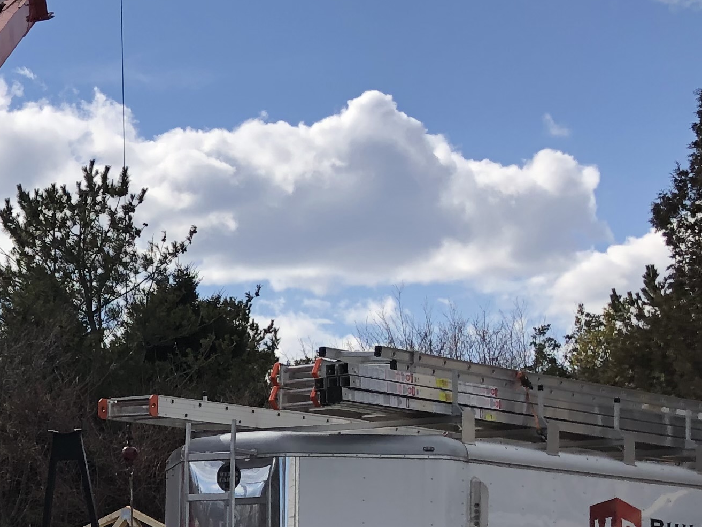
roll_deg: +0.3
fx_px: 1744
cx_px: -273
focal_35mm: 86
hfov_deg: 20.3
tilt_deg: +3.2
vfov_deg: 16.8
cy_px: 510
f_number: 1.8
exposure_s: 1/2667
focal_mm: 3.99
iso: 20
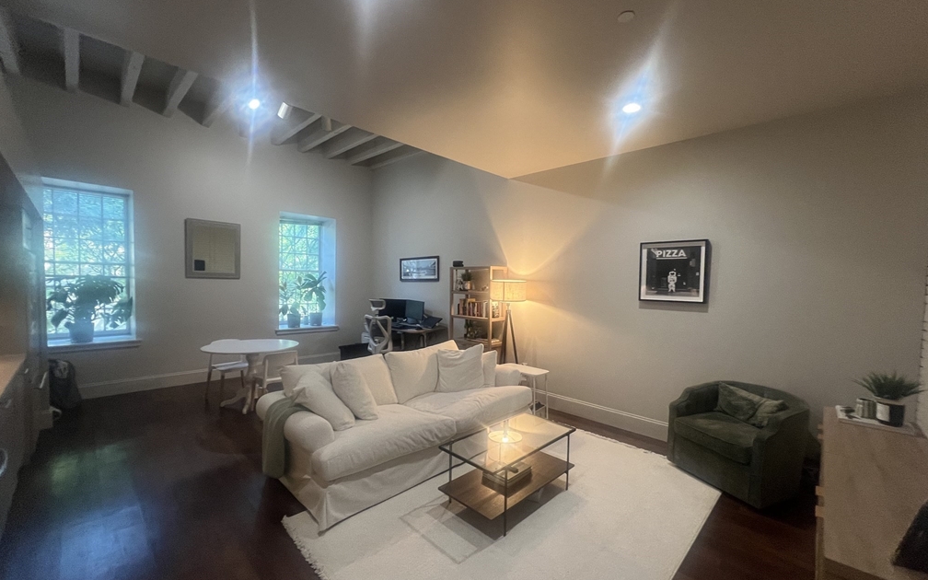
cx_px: 468
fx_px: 354
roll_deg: -0.4
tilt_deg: -1.1
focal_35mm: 14
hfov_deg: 105.3
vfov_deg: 78.6
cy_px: 299
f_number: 1.8
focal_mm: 1.57
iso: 250
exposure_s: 1/60
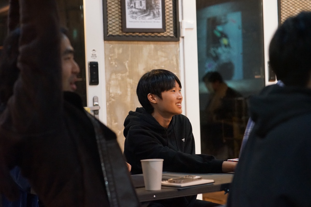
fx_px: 734
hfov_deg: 23.9
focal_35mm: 85
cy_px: 104
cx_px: 156
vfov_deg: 16.1
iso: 6400
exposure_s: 1/160
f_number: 3.5
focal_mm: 85
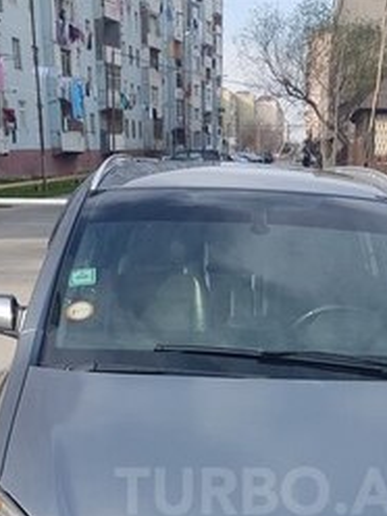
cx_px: 275
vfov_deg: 34.2
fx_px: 775
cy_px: 491
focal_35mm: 52
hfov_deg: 27.8
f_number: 1.7
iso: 40
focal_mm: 4.2
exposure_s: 1/948
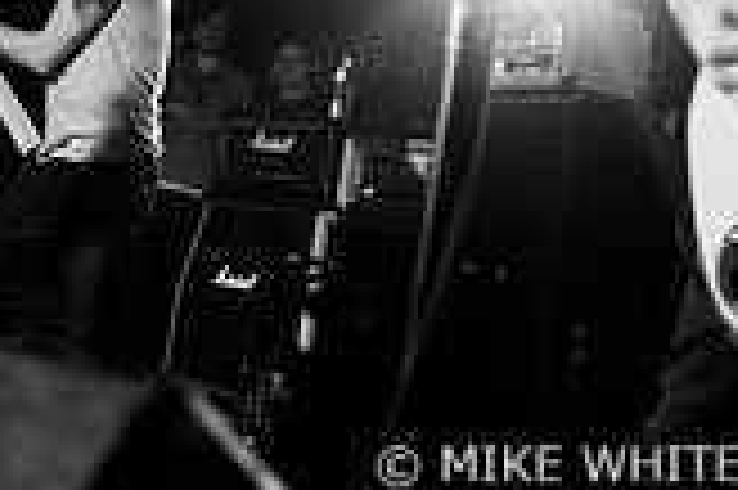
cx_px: 68
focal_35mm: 106
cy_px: -362
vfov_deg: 12.0
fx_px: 2171
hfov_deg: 18.9
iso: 1000
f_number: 2.8
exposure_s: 1/160
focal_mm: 20
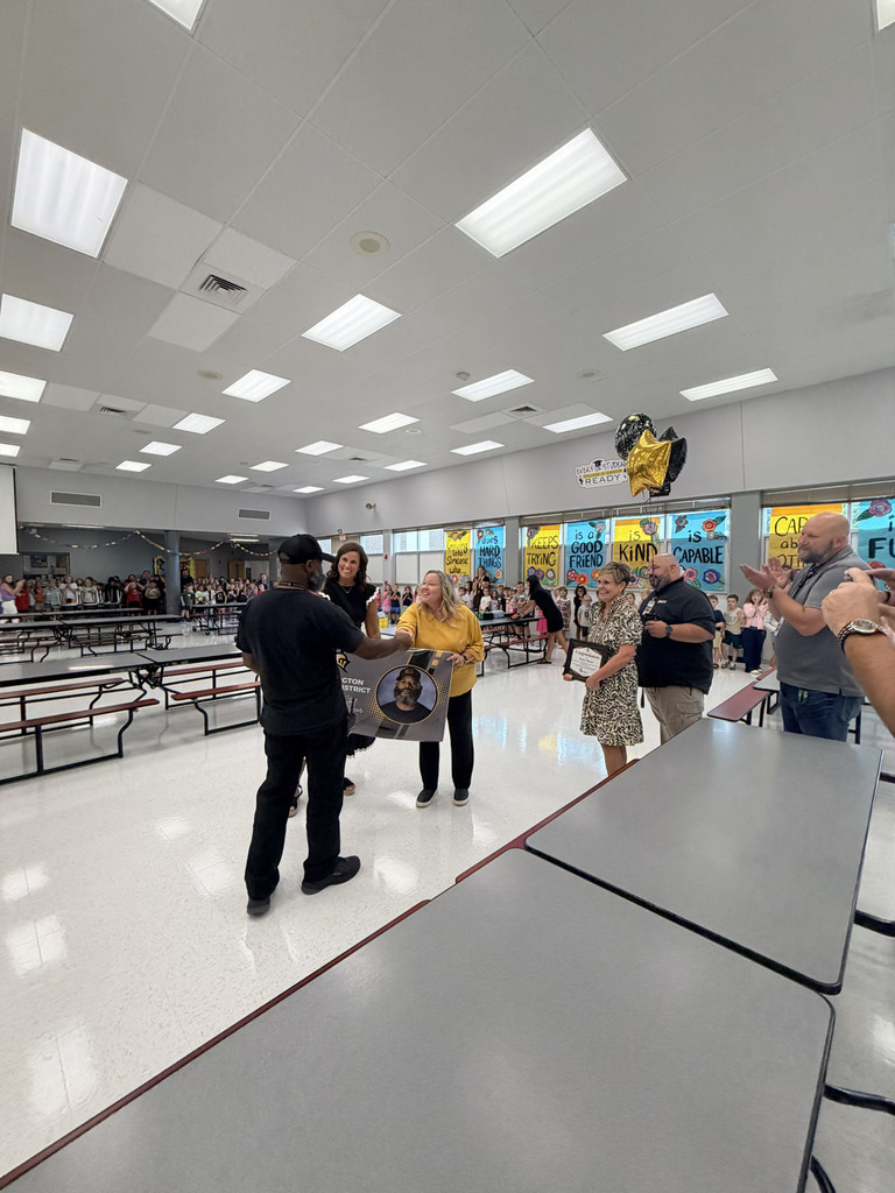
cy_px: 596
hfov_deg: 85.7
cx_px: 448
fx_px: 483
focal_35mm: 14
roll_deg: -3.0
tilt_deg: -3.3
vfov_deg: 102.1
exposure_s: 1/120
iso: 100
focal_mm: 2.22
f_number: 2.2
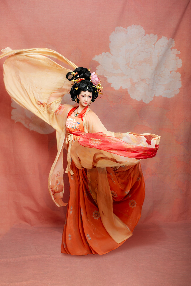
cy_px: 143
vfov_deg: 40.3
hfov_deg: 27.5
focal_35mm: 49
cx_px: 96
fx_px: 390
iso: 100
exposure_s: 1/160
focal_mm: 50
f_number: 2.8
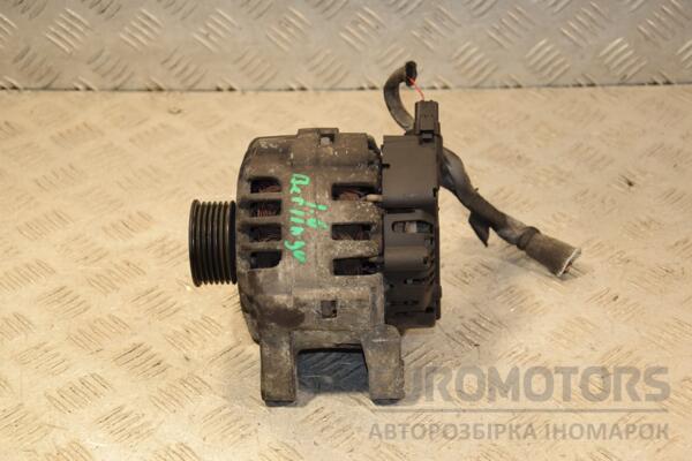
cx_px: 346
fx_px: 1384
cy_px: 230
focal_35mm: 72
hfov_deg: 28.1
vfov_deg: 18.9
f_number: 4.8
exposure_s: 1/200
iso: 800
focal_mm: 48
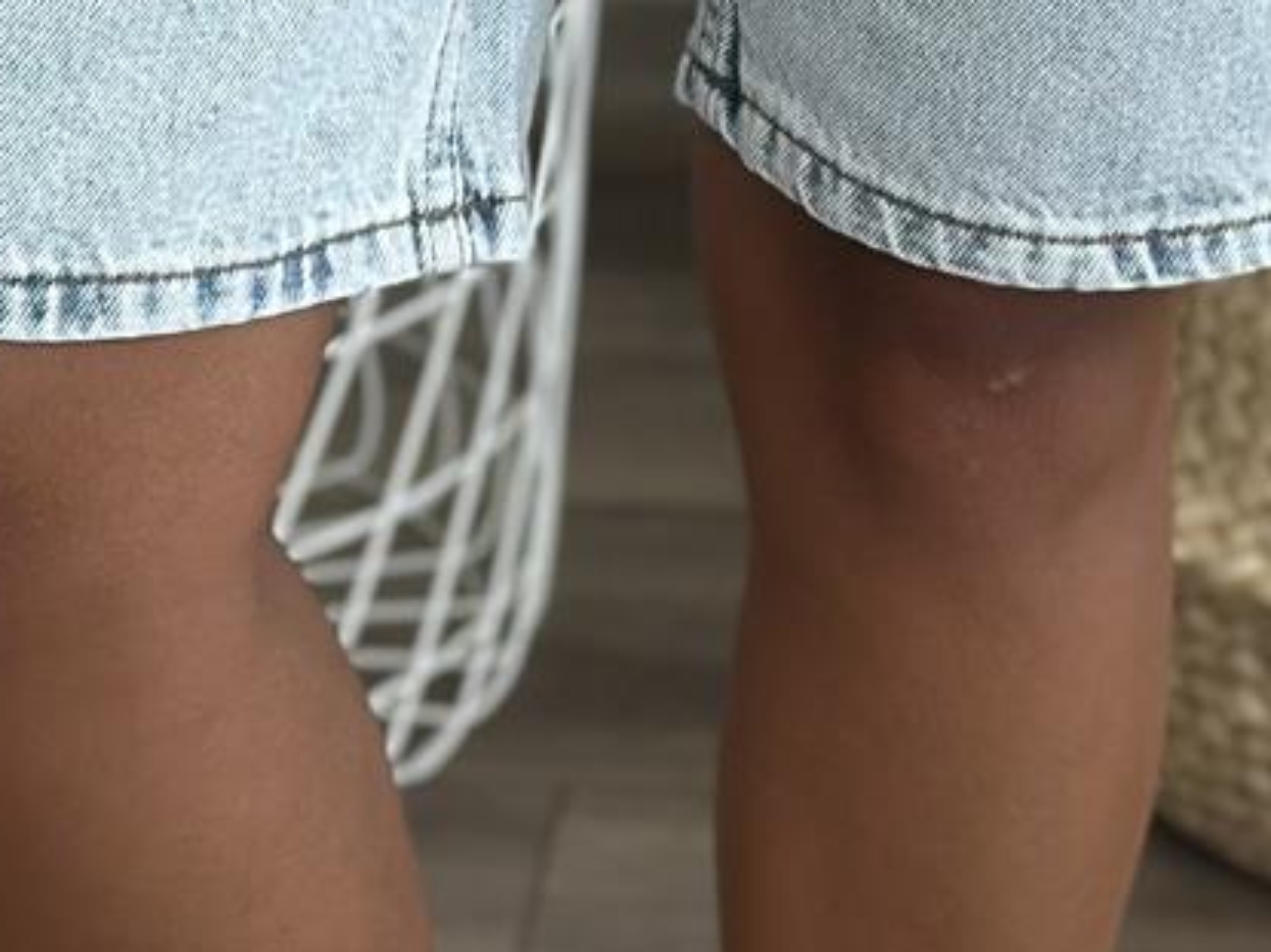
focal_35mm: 185
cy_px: 37
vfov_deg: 8.0
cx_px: 570
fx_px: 6791
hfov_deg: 10.7
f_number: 1.78
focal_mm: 6.86
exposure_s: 1/219
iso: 80
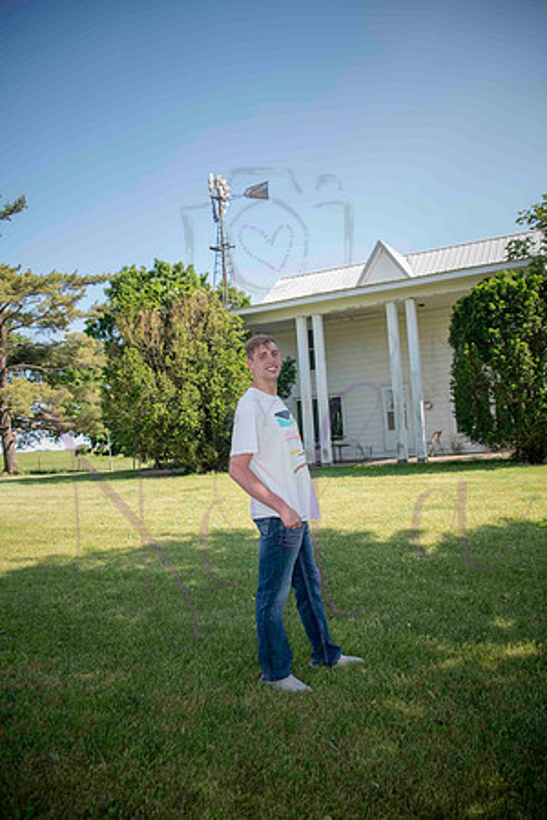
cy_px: 410
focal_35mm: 28
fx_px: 638
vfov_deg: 65.5
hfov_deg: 46.4
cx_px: 274
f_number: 5.6
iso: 500
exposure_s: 1/640
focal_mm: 28
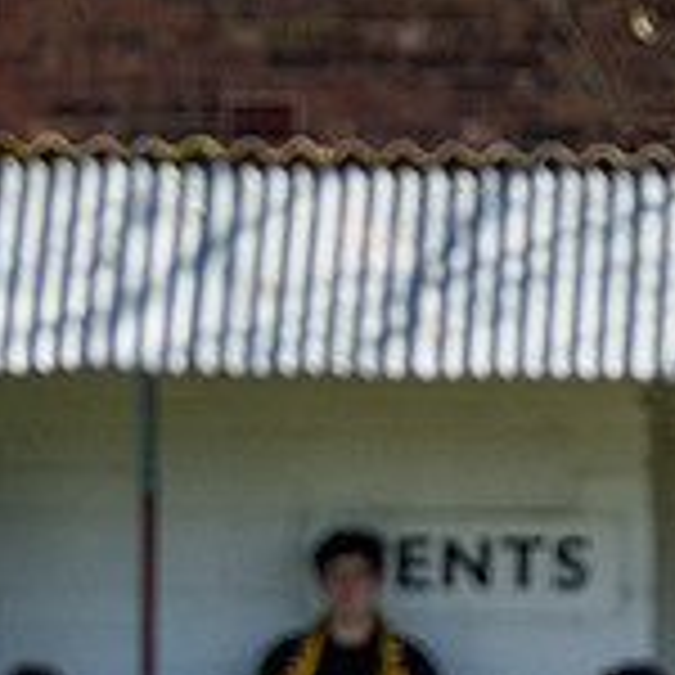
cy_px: 1186
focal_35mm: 1273
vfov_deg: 1.4
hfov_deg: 1.4
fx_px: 28084
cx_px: -24
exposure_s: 1/2500
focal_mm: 230
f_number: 4
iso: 200
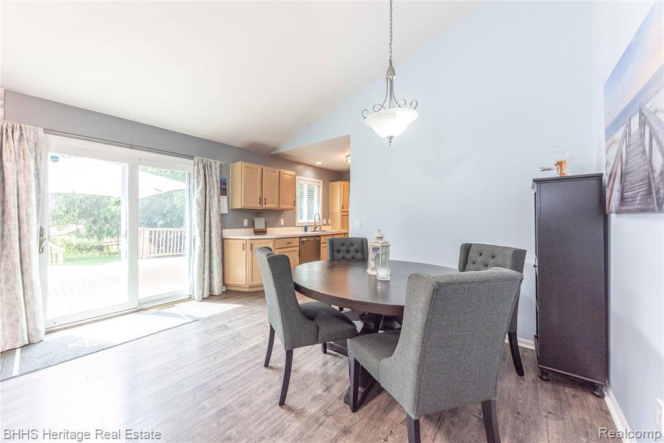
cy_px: 222
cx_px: 332
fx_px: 221
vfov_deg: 90.0
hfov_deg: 112.6
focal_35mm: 12
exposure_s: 1/80
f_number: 6.3
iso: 1000
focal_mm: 12
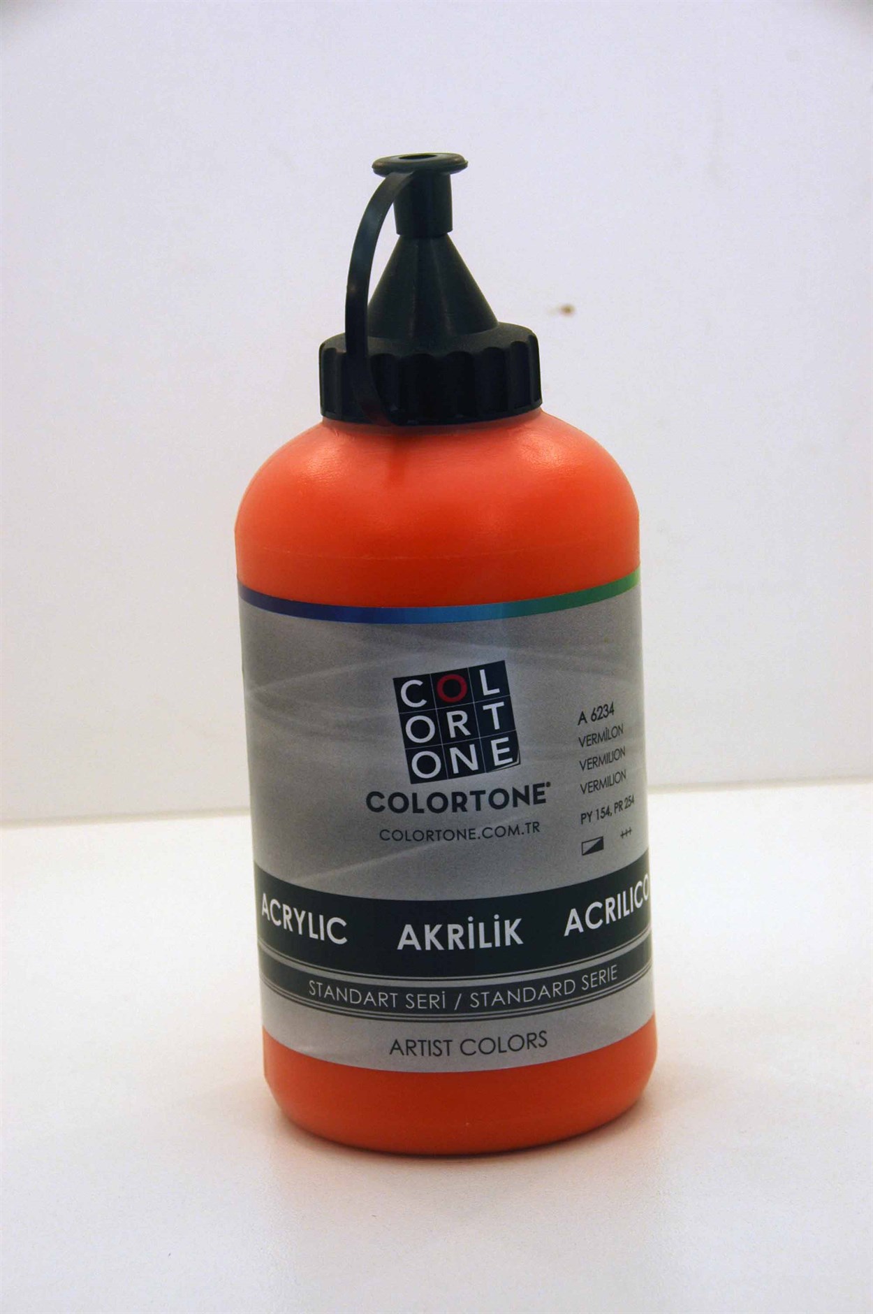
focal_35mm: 105
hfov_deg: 13.0
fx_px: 3826
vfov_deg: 19.5
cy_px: 657
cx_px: 436
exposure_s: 1/200
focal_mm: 70
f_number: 7.1
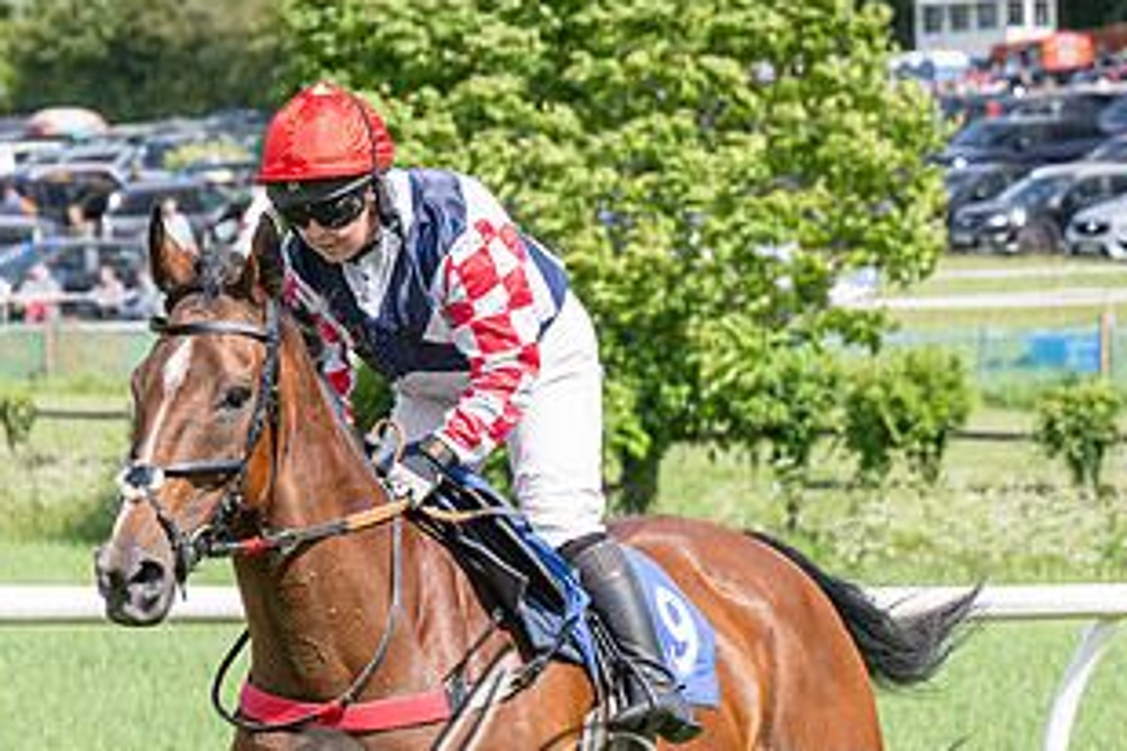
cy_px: 668
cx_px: 164
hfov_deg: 6.4
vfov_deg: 4.3
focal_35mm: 319
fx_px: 9986
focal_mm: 79
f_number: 4
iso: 400
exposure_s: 1/3200
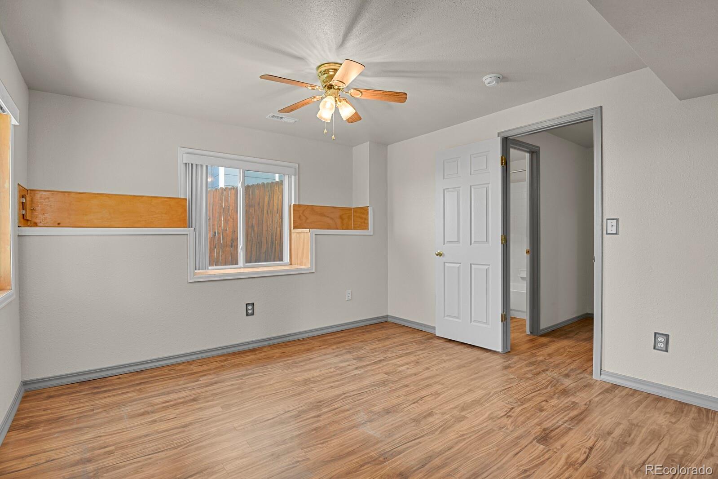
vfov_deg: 70.4
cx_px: 359
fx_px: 339
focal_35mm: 17
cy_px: 240
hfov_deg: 93.3
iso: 250
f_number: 6.3
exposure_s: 2
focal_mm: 17
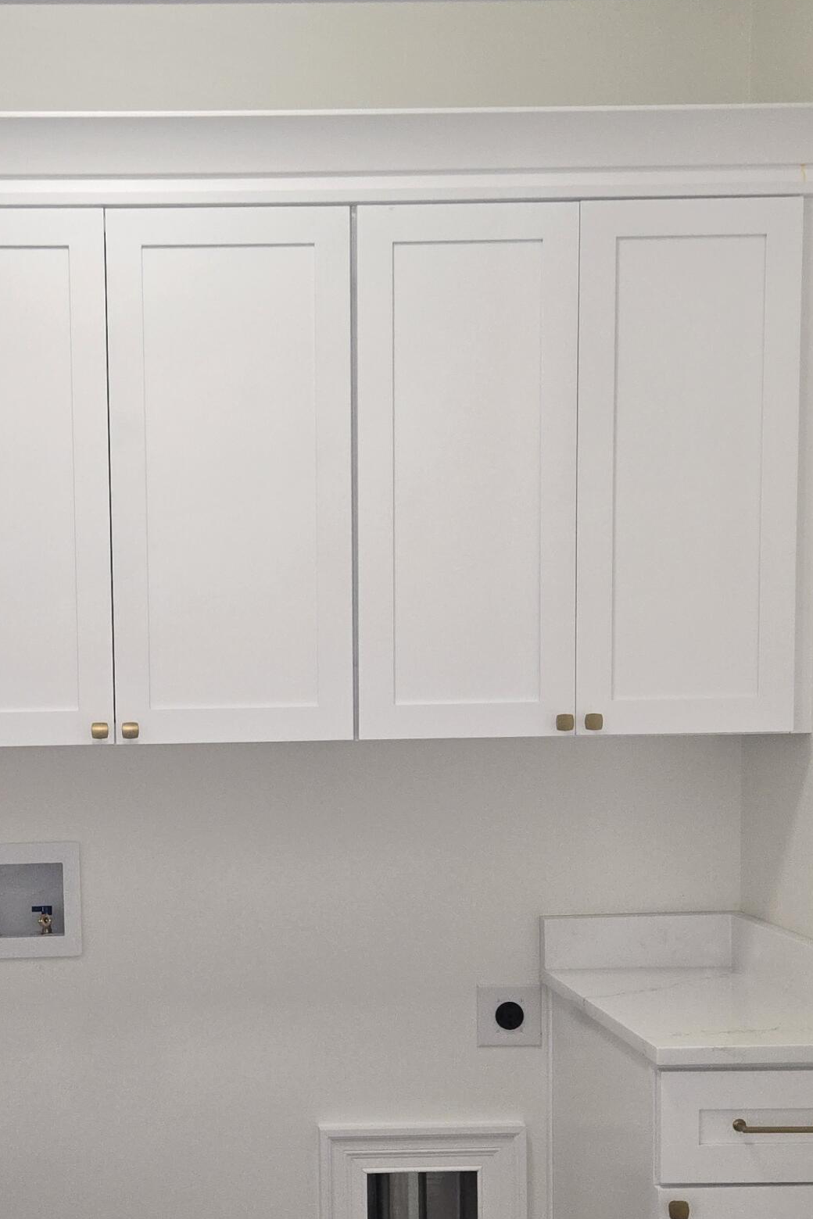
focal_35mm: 46
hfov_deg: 28.4
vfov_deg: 42.4
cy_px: 767
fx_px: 1558
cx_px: 129
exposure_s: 1/60
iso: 100
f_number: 1.8
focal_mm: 5.4
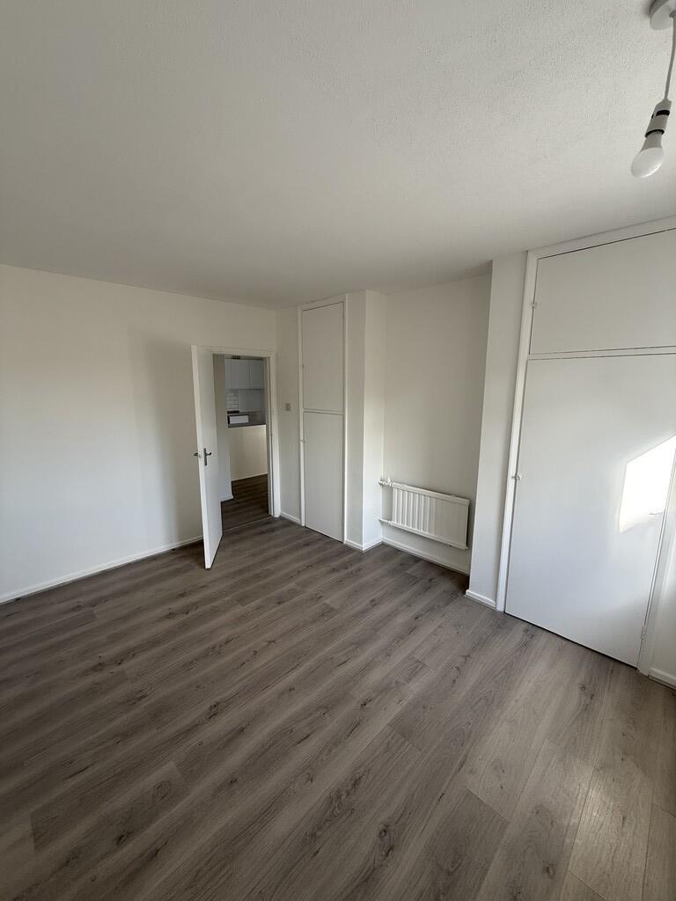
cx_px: 338
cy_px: 450
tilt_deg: -11.0
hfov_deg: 85.7
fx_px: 365
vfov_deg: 102.1
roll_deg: -0.2
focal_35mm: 14
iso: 80
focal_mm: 2.22
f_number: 2.2
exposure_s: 1/99
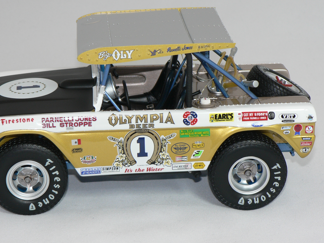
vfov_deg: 14.6
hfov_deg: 19.4
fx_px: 945
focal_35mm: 101
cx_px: 132
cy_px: 121
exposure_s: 1/60
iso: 80
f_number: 3.2
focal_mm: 13.4
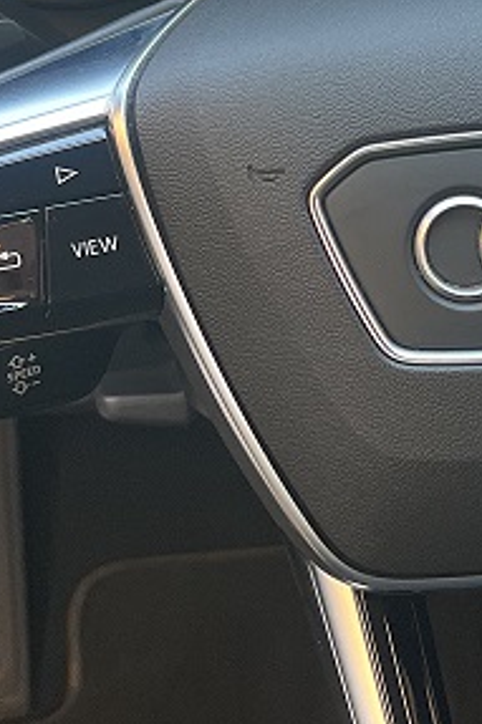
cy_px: 114
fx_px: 1910
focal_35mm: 95
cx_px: 449
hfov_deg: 14.2
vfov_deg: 21.1
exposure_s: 1/121
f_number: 1.6
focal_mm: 5.1
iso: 125
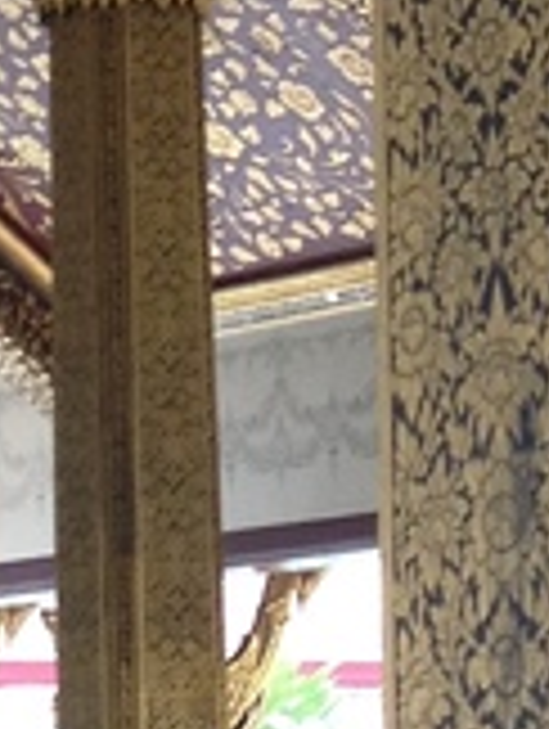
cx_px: 220
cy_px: -490
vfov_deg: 7.5
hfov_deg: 5.8
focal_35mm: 259
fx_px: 5463
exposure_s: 1/40
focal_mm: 4.28
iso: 80
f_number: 2.4
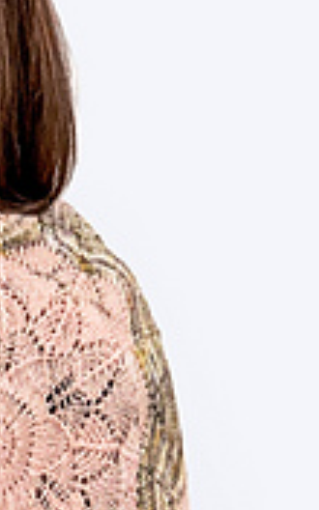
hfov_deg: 6.4
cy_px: 580
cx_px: -284
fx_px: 2796
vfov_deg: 10.3
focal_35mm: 201
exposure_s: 1/122
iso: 64
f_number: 2.4
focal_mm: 6
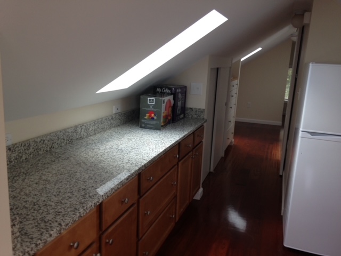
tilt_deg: -10.8
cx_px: 170
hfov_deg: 55.4
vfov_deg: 42.9
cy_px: 128
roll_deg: -2.0
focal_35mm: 33
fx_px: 325
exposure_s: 1/30
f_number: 2.4
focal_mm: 4.12
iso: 50
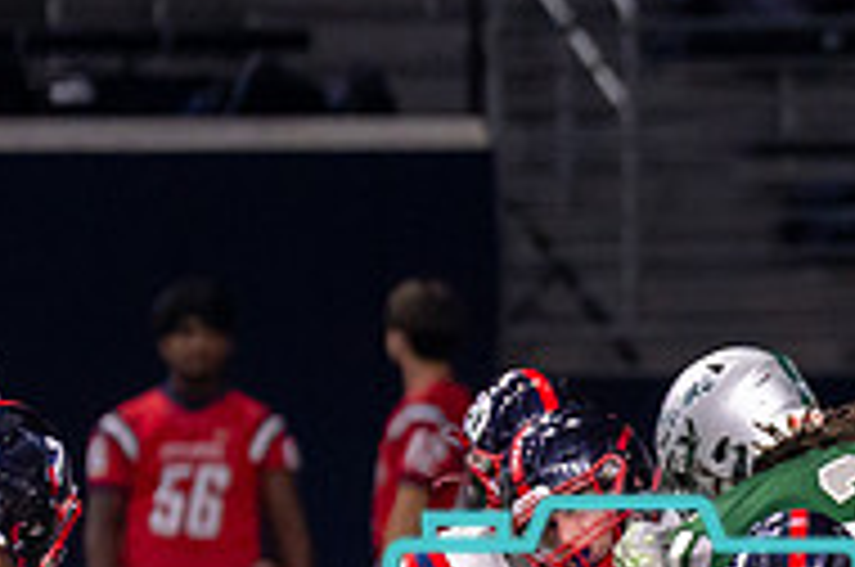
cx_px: 1023
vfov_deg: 1.4
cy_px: 636
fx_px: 22904
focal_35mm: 966
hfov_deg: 2.1
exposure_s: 1/1000
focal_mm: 200
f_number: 2.8
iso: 2500
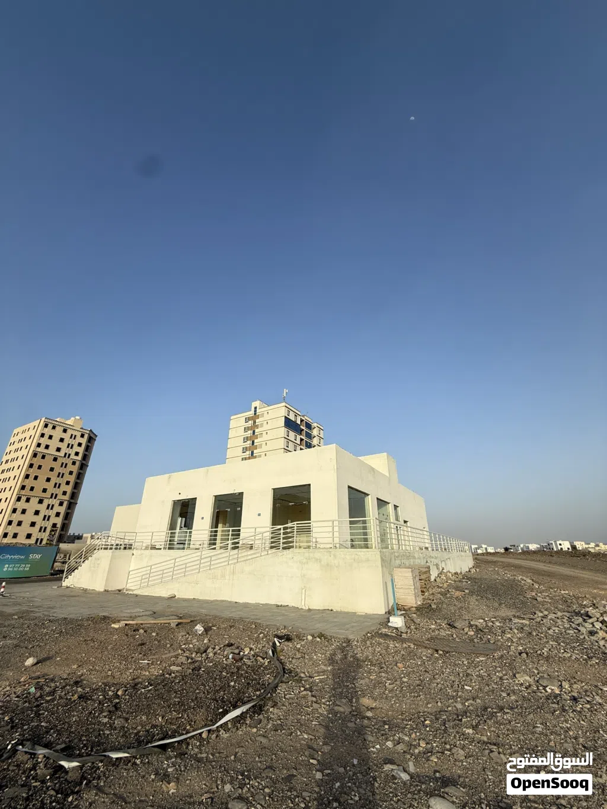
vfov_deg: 102.1
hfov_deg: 85.7
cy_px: 404
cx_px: 304
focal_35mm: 14
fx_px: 327
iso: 50
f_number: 2.2
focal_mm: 2.22
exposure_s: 1/2611
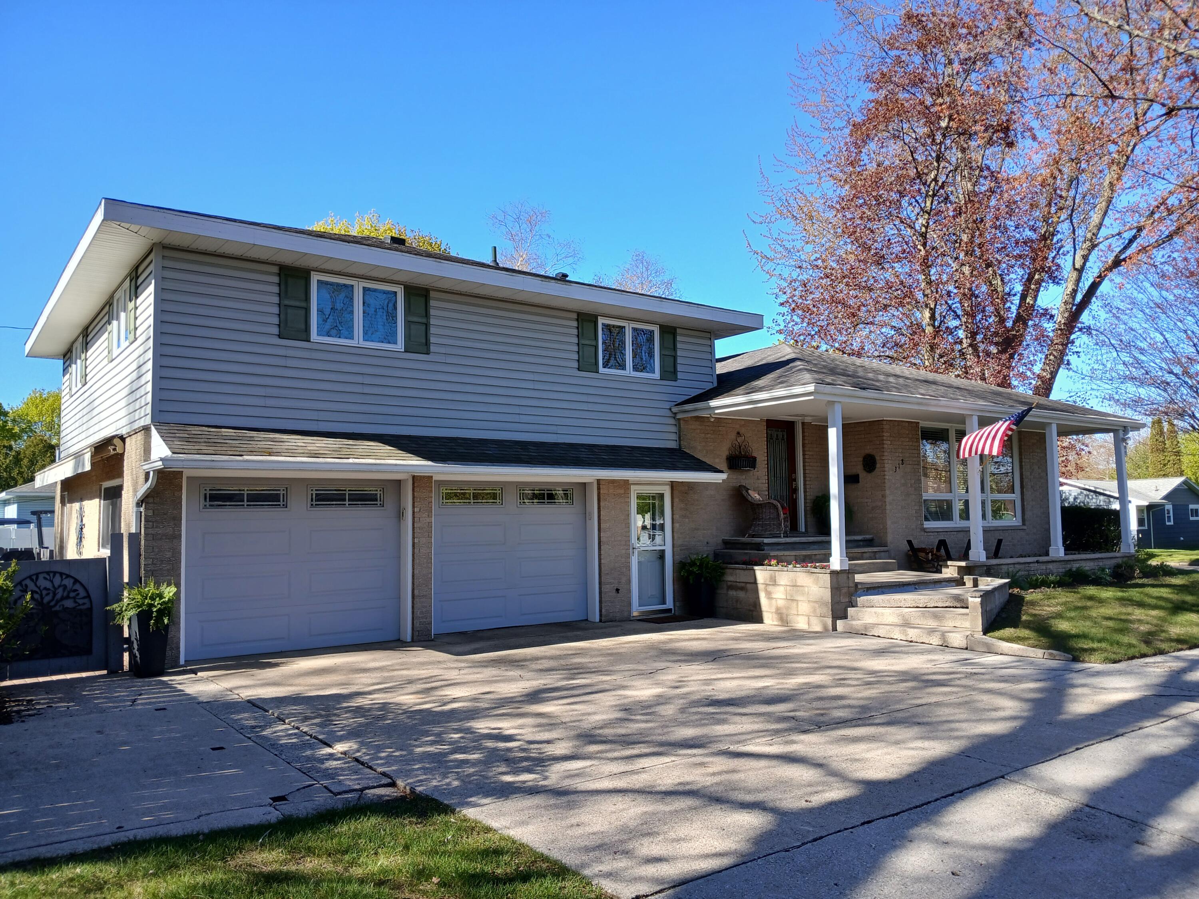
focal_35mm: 26
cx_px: 600
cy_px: 450
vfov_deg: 53.1
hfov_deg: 67.3
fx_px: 901
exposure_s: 1/236
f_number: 1.8
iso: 20
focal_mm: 3.98
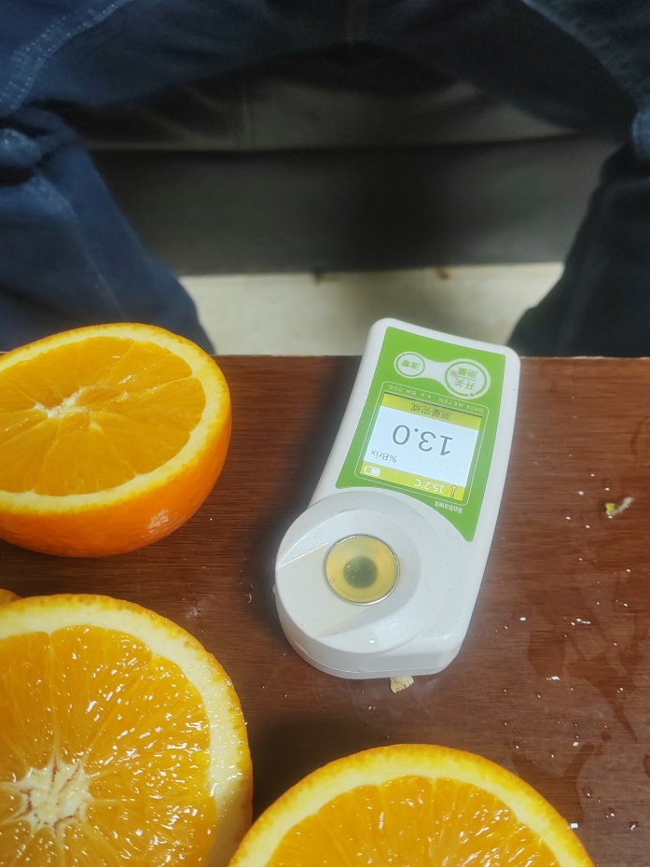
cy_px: 487
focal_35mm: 31
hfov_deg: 45.4
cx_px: 352
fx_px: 776
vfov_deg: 58.2
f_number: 1.9
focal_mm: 5.52
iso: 800
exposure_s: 1/50
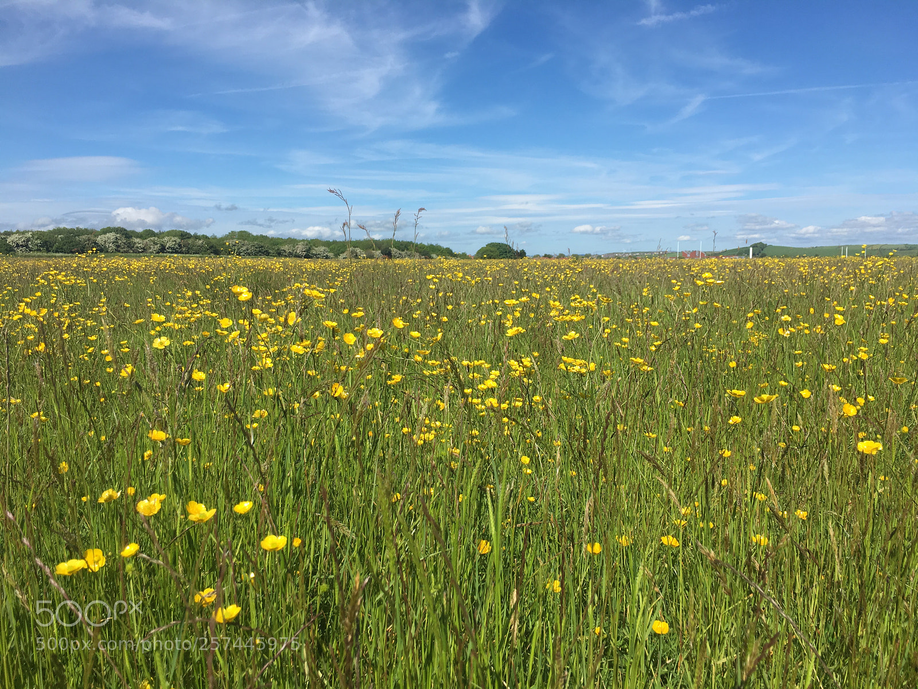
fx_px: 769
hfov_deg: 61.7
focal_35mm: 29
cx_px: 459
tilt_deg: -5.7
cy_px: 344
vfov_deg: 48.2
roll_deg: +0.5
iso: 25
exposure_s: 1/1923
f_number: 2.2
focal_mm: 4.15
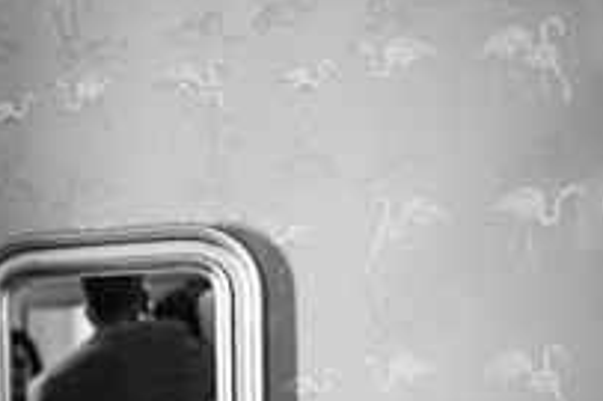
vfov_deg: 13.3
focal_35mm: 100
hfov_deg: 18.7
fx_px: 1674
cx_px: -223
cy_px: 466
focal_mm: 35
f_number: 2
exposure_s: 1/200
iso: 1000
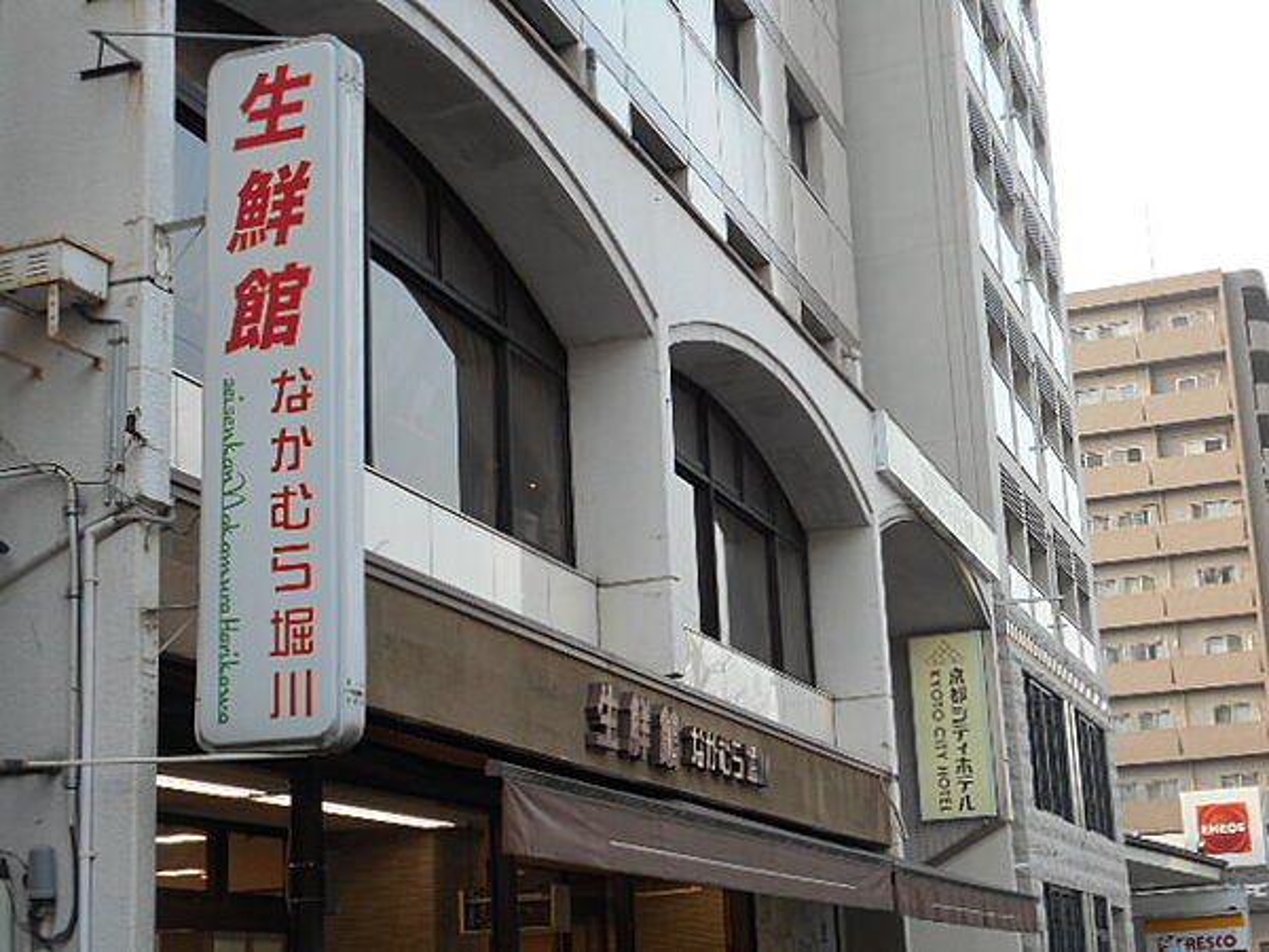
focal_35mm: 59
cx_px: 634
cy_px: 476
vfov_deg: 24.8
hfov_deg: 32.7
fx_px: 2163
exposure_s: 1/50
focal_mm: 10.5
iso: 80
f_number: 5.1
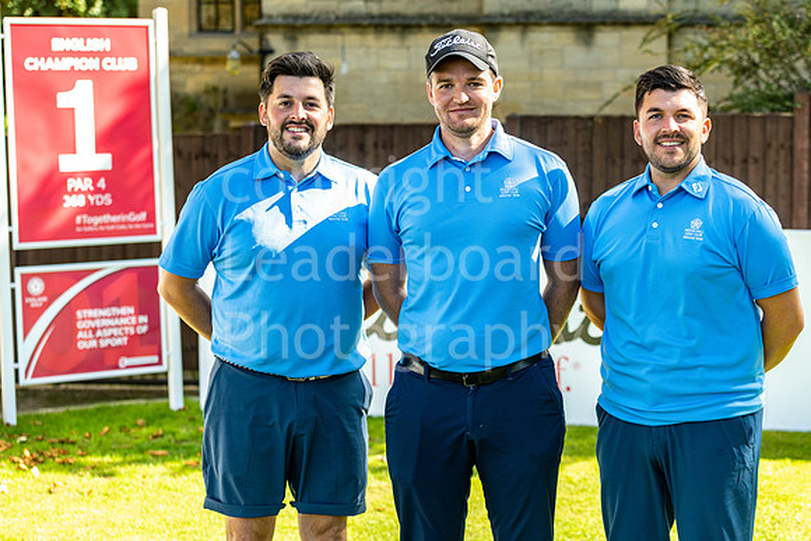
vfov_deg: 17.8
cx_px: 433
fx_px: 1726
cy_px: 247
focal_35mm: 77
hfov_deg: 26.4
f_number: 4.5
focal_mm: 70
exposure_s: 1/500
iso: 200
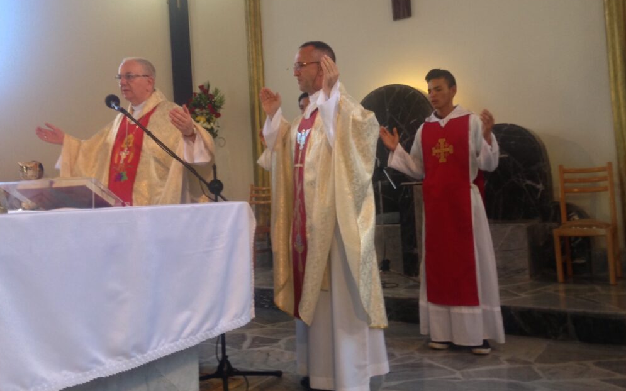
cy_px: 162
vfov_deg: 35.2
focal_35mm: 36
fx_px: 614
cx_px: 307
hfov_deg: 54.0
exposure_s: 1/20
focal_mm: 4.13
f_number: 2.4
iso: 100
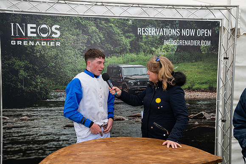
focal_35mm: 38
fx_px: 260
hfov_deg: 50.7
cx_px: 123
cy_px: 82
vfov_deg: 35.0
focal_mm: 38
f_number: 5
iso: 200
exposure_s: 1/250
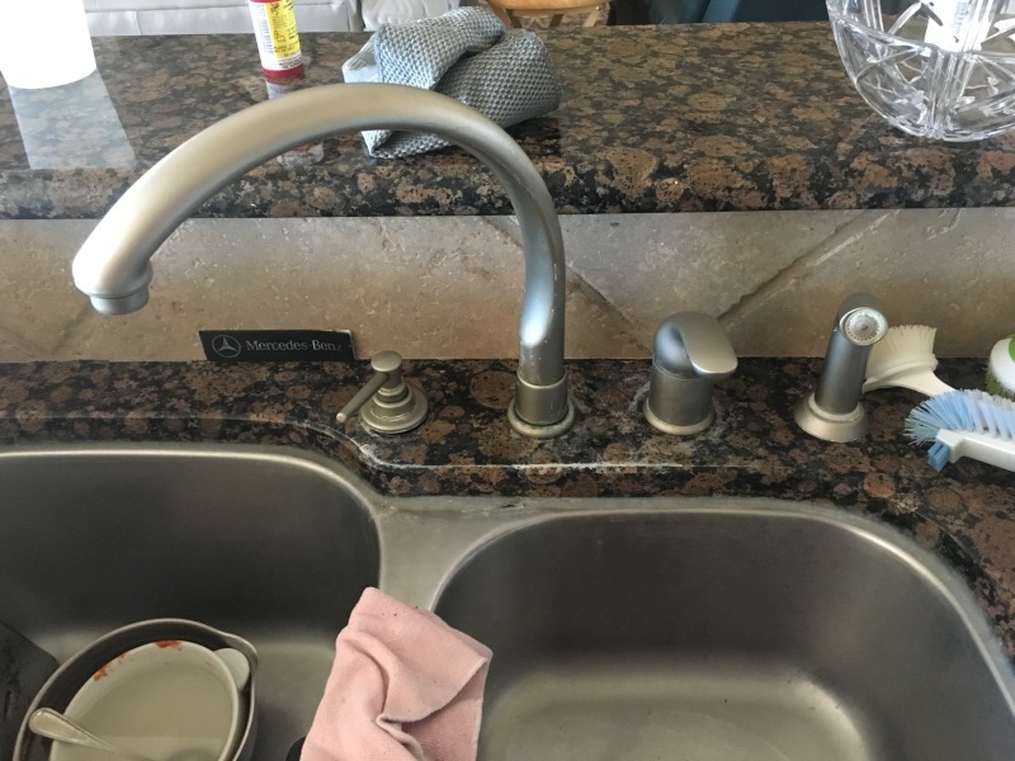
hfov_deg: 61.7
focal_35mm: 29
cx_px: 508
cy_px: 380
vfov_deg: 48.2
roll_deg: +3.5
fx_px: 850
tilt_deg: -39.7
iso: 250
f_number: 2.2
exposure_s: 1/15
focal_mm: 4.15
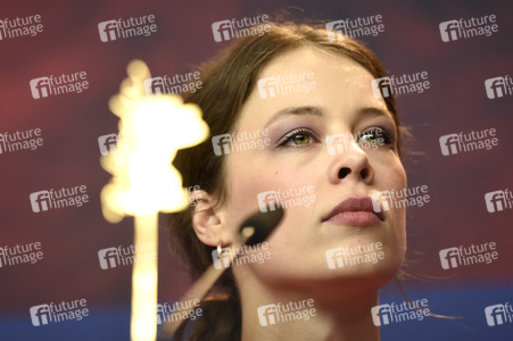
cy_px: 170
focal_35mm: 300
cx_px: 256
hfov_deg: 6.9
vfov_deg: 4.6
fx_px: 4272
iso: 640
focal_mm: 200
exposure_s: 1/320
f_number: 3.2
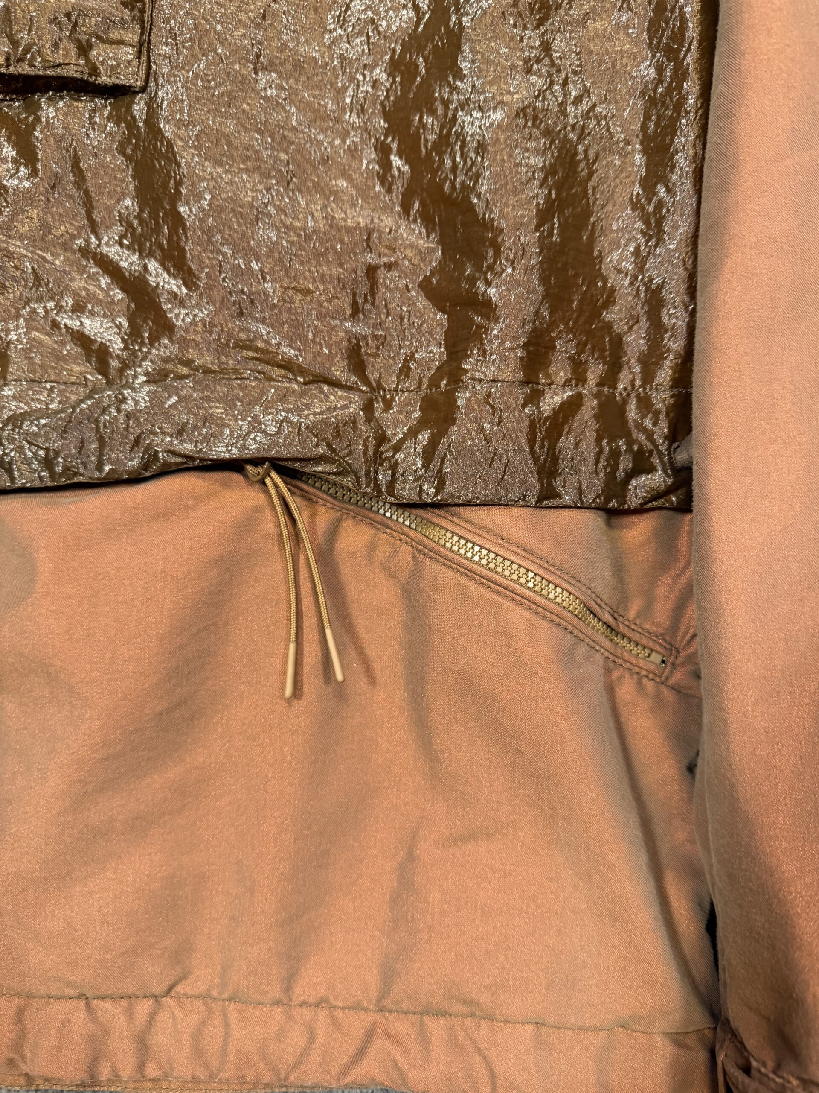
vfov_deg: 71.6
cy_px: 546
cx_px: 410
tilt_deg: -85.6
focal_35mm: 24
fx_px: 757
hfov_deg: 56.8
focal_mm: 6.76
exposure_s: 1/50
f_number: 1.78
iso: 400
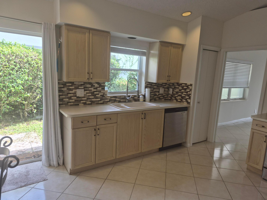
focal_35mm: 23
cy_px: 100
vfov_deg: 58.9
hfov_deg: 73.9
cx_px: 134
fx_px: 177
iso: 25
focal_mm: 5.4
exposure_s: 1/135
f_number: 1.8
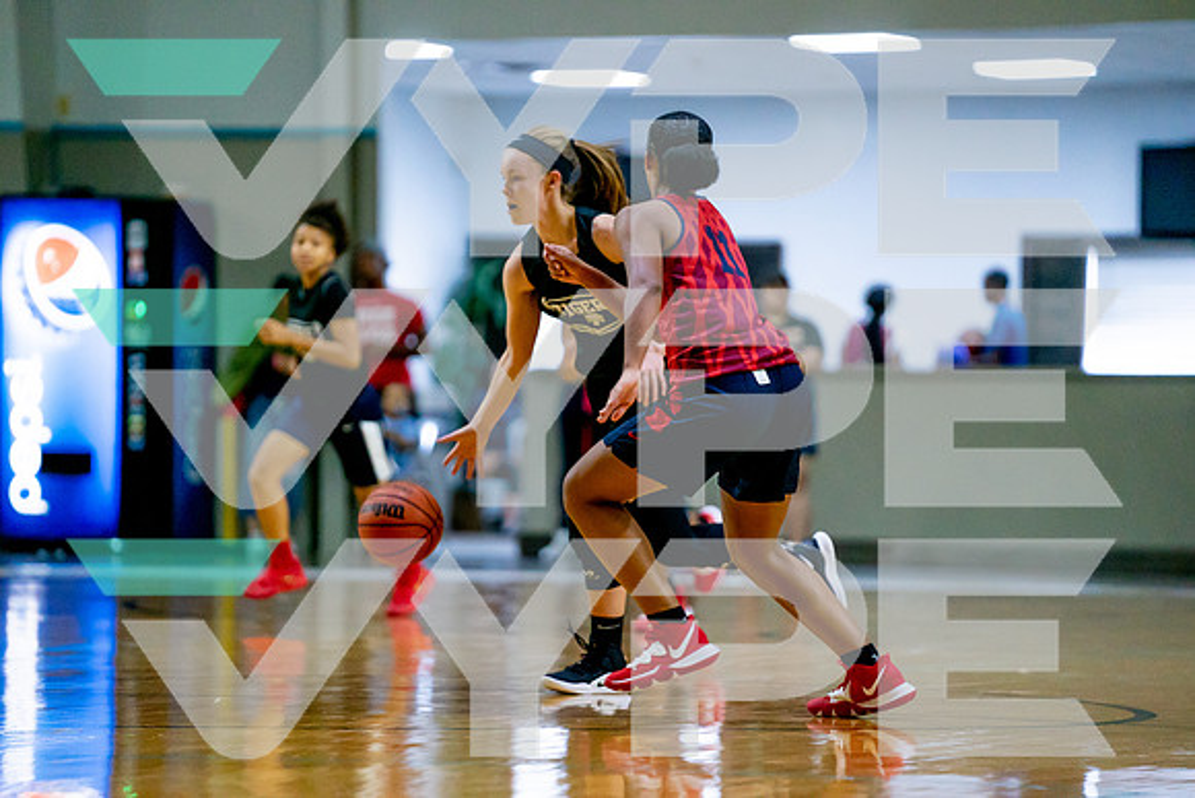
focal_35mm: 200
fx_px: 6644
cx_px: 598
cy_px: 399
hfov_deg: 10.3
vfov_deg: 6.9
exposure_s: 1/1000
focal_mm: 200
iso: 4000
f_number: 2.8
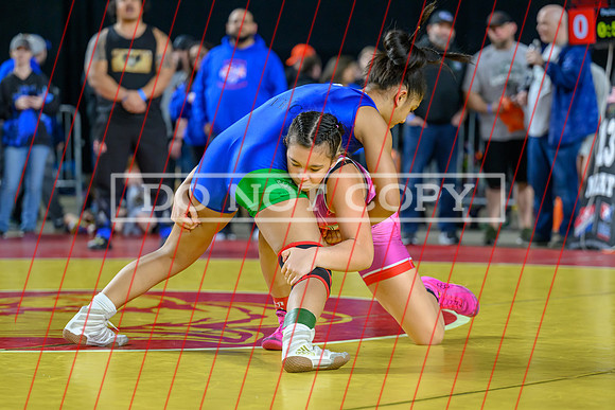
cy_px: 246
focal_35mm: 121
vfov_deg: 11.3
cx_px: 309
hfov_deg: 16.9
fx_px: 2072
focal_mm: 101
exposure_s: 1/800
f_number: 2.8
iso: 3200
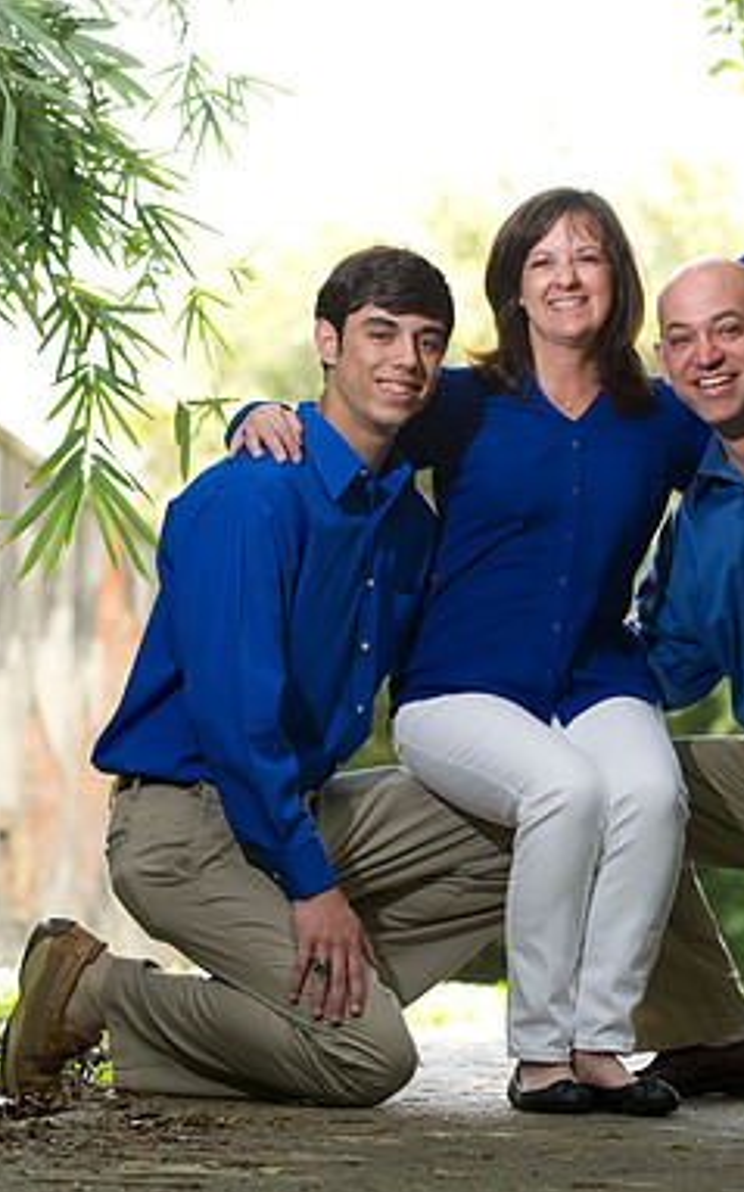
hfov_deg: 8.1
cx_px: 579
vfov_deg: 12.9
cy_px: 598
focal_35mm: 162
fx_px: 5262
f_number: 3.5
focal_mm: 105
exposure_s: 1/200
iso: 320
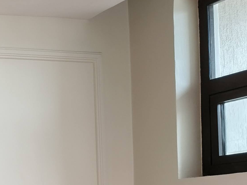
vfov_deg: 16.9
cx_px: -197
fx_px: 599
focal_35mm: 84
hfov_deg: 18.3
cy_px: 219
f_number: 1.8
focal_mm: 5.56
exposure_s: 1/50
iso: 159
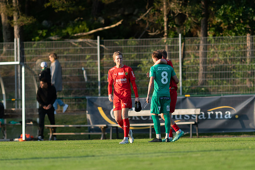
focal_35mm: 465
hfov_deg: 4.4
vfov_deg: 3.0
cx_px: 128
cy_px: 85
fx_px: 3292
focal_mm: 300
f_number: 3.2
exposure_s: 1/1600
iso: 360
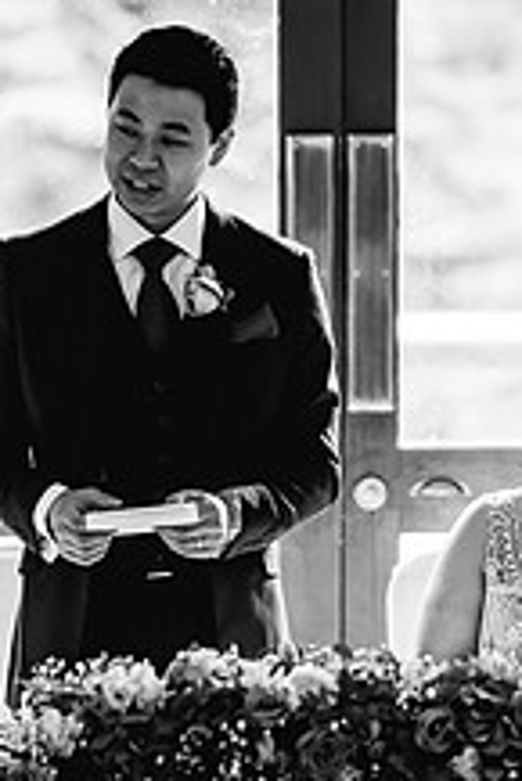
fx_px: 5016
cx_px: 338
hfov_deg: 6.0
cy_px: 301
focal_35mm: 231
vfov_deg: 8.9
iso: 250
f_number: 1.4
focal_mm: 85
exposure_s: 1/250
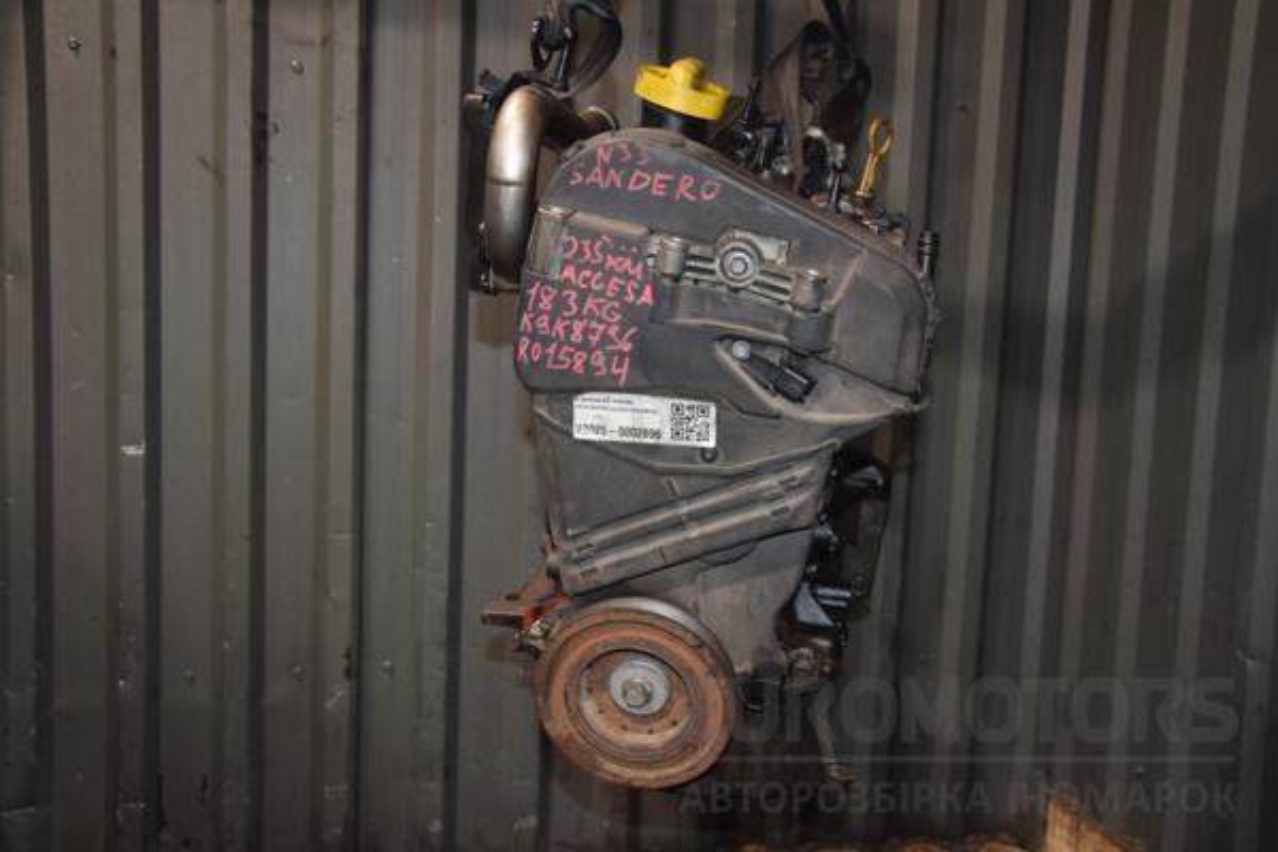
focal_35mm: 38
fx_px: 1331
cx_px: 639
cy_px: 426
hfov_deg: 51.3
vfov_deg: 35.5
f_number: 5
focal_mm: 25
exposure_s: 1/60
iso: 800
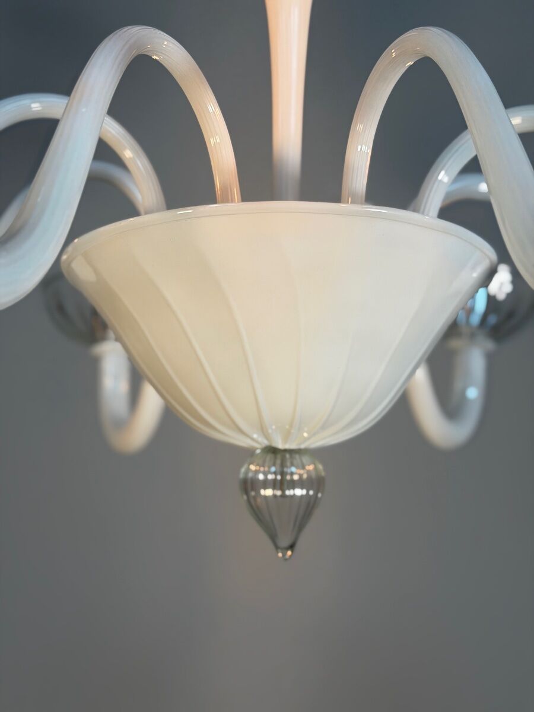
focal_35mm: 48
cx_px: 267
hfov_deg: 30.3
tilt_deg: +12.4
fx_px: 987
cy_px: 356
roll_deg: -1.2
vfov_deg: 39.7
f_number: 1.78
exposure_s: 1/100
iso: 50
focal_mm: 6.76
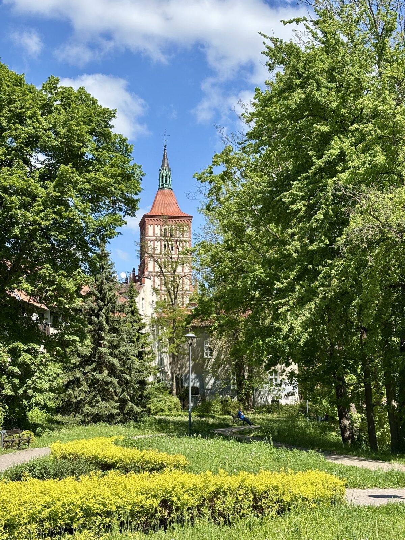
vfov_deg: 36.8
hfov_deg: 28.0
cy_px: 270
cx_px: 202
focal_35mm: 52
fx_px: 811
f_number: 1.6
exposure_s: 1/1751
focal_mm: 5.96
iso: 32
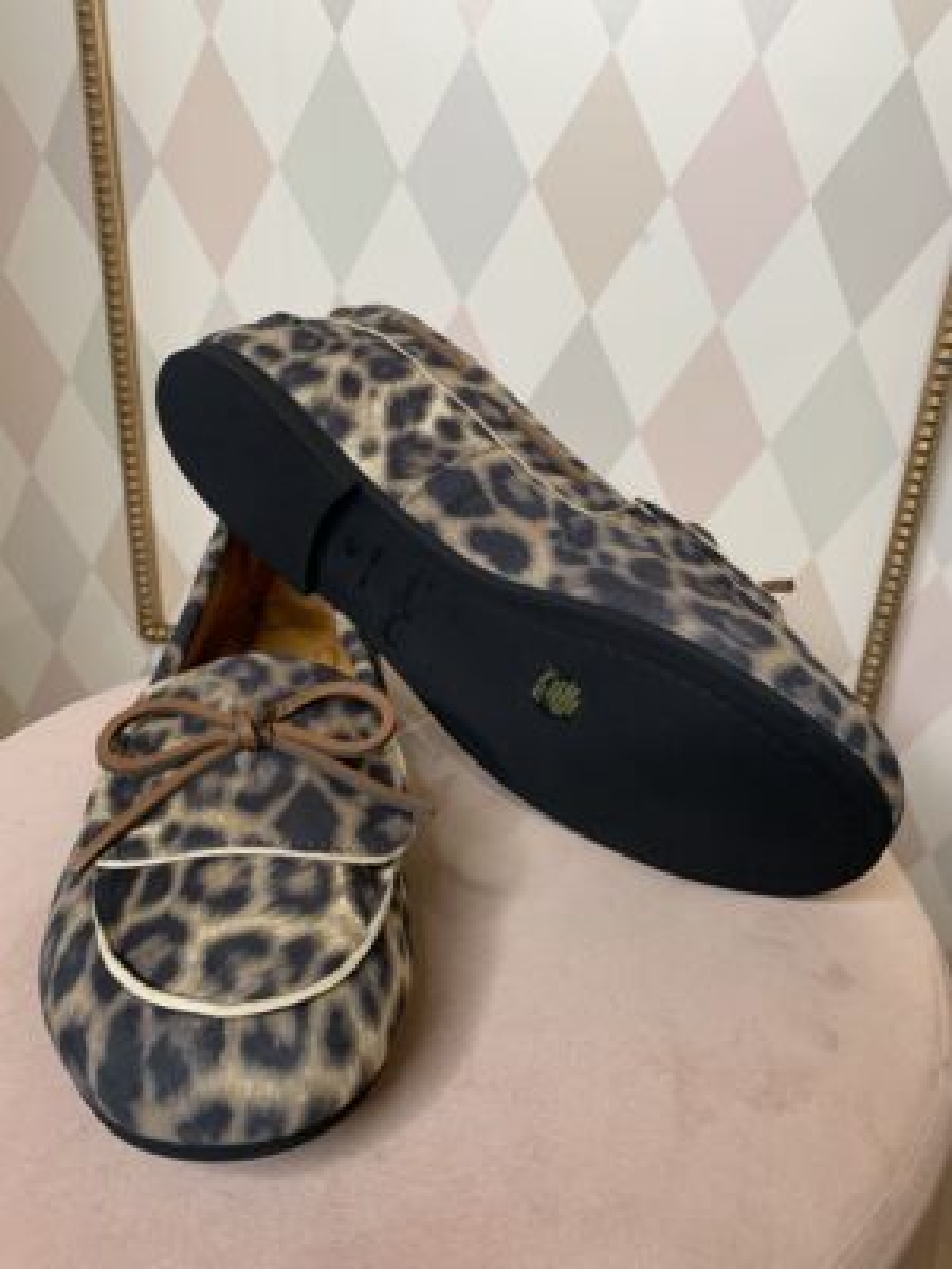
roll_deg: -1.7
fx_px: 953
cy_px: 634
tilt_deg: -24.4
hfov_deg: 53.1
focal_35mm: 26
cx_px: 476
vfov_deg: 67.3
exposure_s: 1/50
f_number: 1.8
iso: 50
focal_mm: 4.25
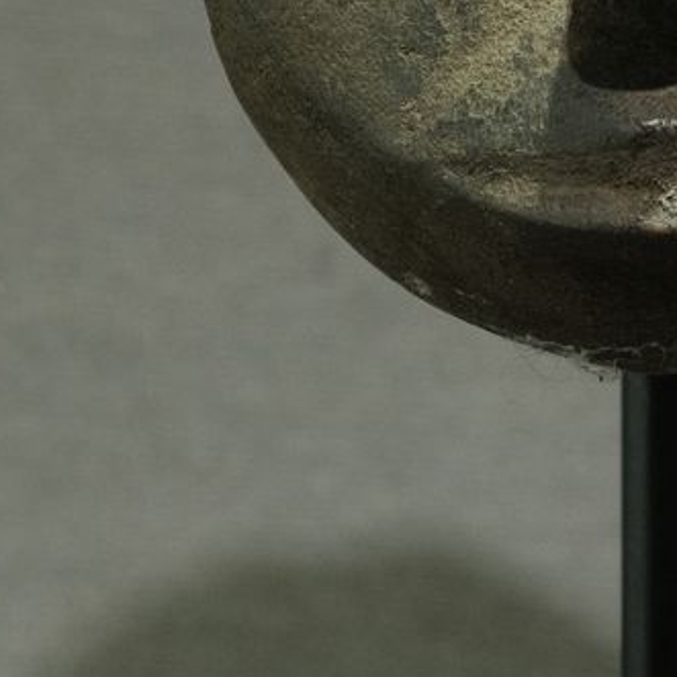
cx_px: 701
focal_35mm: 290
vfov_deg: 6.0
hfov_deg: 6.0
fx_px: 6417
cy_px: -125
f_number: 8
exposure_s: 1/30
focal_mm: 60
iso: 1600
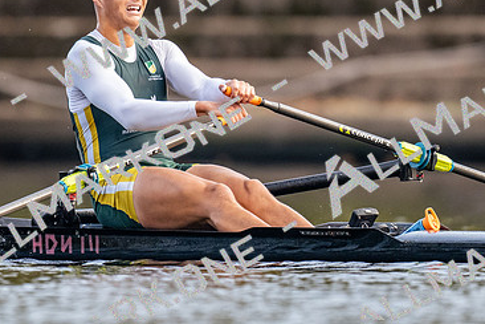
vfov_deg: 1.0
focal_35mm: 1427
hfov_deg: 1.4
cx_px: 212
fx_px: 19223
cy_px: 92
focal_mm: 600
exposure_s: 1/2500
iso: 2000
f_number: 4
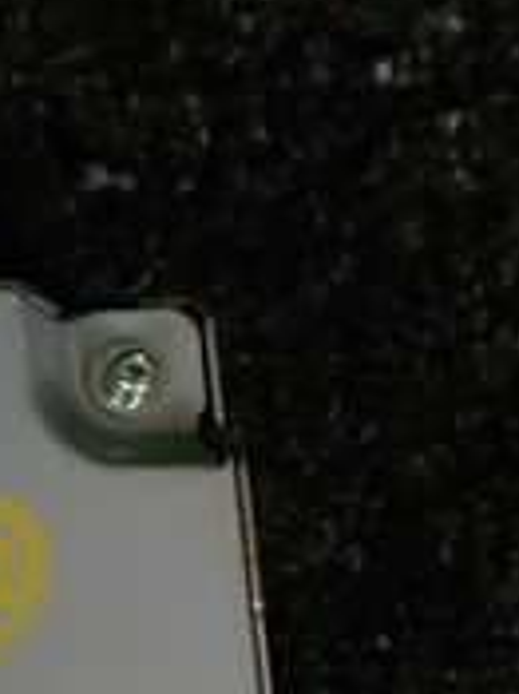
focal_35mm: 103
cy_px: 861
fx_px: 2062
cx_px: -448
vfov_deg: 18.0
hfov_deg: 12.9
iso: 320
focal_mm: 5.4
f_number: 2.3
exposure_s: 1/125
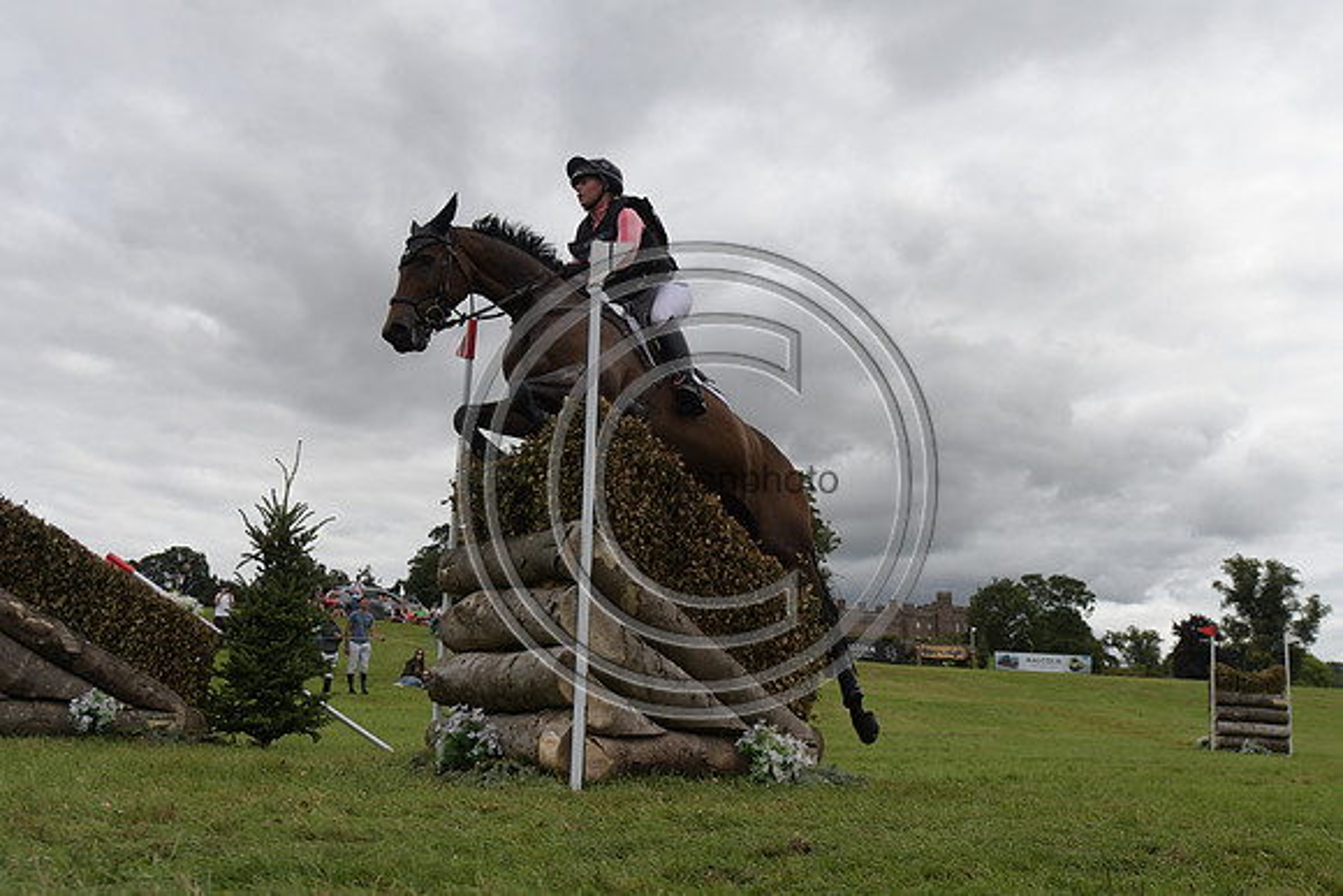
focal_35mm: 33
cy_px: 448
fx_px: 1231
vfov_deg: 40.0
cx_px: 672
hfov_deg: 57.2
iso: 720
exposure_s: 1/4000
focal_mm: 22
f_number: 5.6
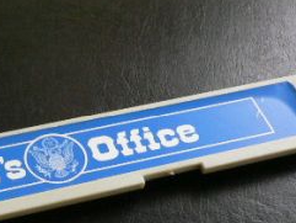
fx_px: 684
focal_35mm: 80
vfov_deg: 18.3
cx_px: 26
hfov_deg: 23.7
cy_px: 182
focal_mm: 5.8
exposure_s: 1/8
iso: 200
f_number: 2.8
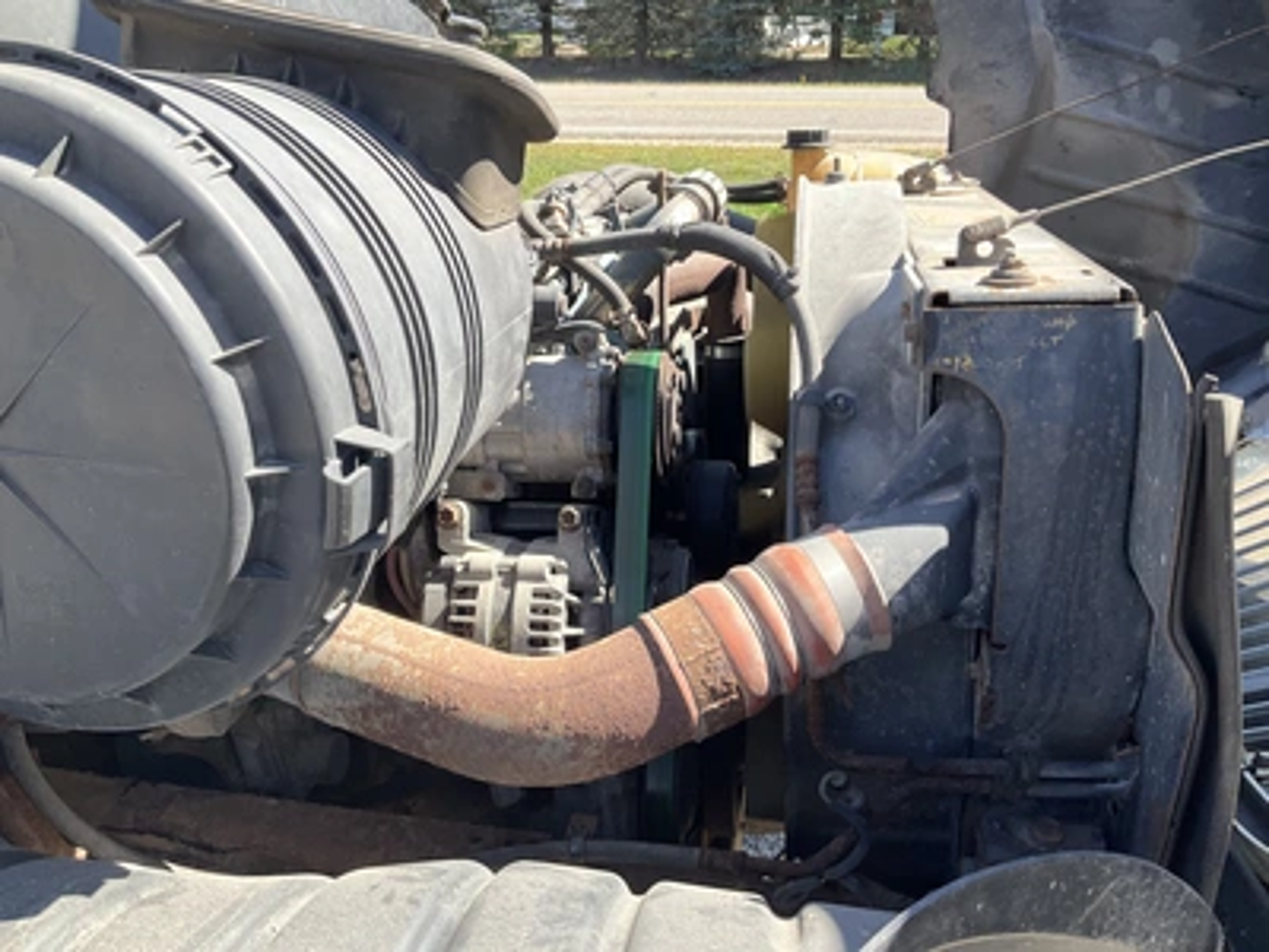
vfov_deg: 48.2
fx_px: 1063
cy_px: 476
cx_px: 634
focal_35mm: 29
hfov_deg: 61.7
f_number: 1.8
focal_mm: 3
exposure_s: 1/422
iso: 25
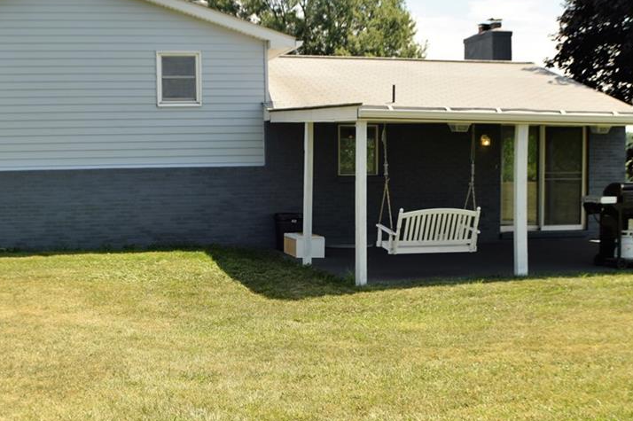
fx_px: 1172
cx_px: 241
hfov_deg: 30.1
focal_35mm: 67
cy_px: 238
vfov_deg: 20.4
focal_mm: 31
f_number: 6.3
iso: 200
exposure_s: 1/500
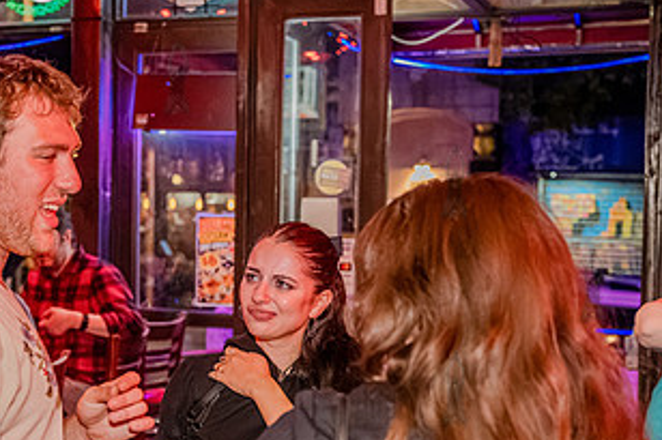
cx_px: 176
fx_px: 1213
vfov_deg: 20.5
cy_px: 284
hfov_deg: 30.1
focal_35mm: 66
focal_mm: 35
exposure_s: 1/320
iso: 16000
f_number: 3.2
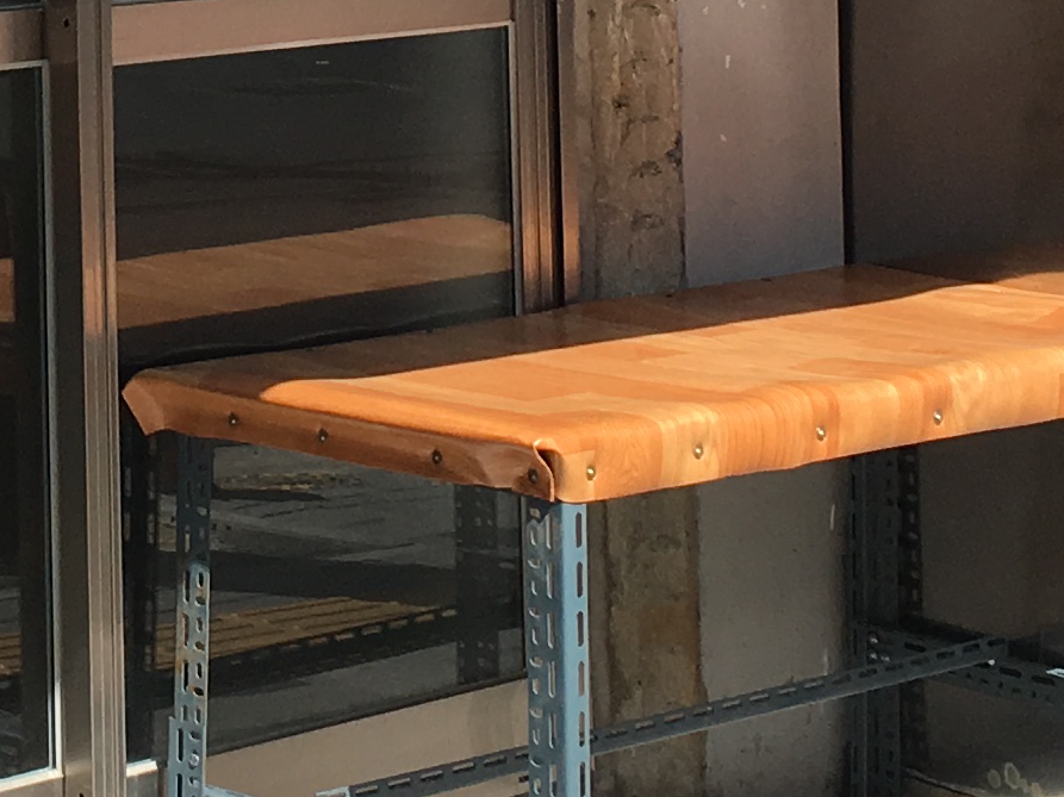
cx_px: -5
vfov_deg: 10.8
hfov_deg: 14.8
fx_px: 4025
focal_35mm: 131
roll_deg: +1.5
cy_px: -472
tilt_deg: +2.1
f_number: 2.2
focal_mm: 4.15
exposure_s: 1/1221
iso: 25
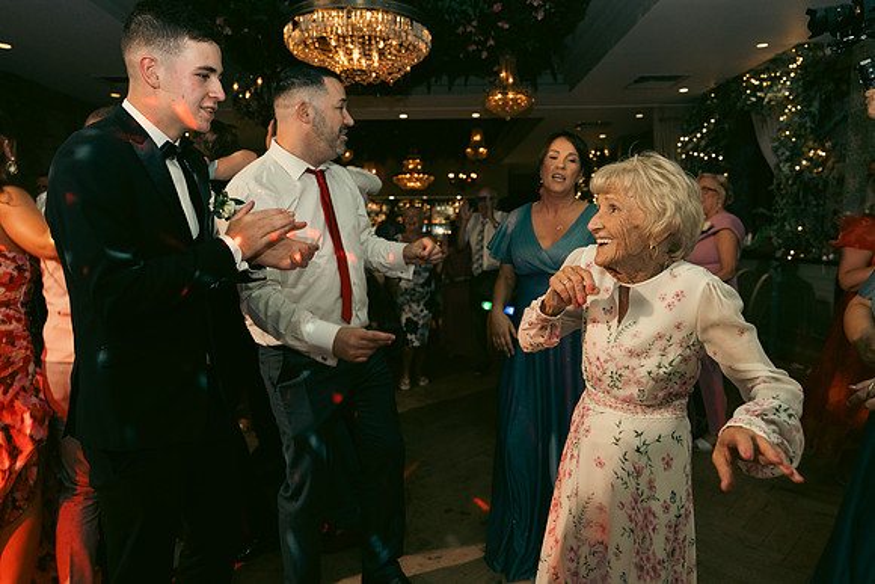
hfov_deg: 73.7
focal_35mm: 24
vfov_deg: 53.2
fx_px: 583
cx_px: 438
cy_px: 292
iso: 2500
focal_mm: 24
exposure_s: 1/160
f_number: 3.5
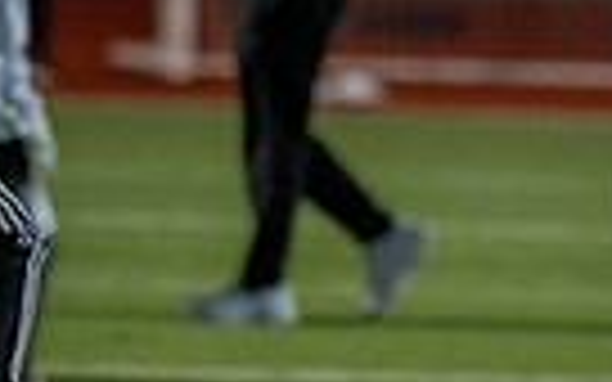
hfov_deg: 3.8
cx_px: -76
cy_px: 34
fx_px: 9257
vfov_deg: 2.4
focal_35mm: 555
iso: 4000
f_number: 2.8
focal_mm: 128
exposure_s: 1/1000
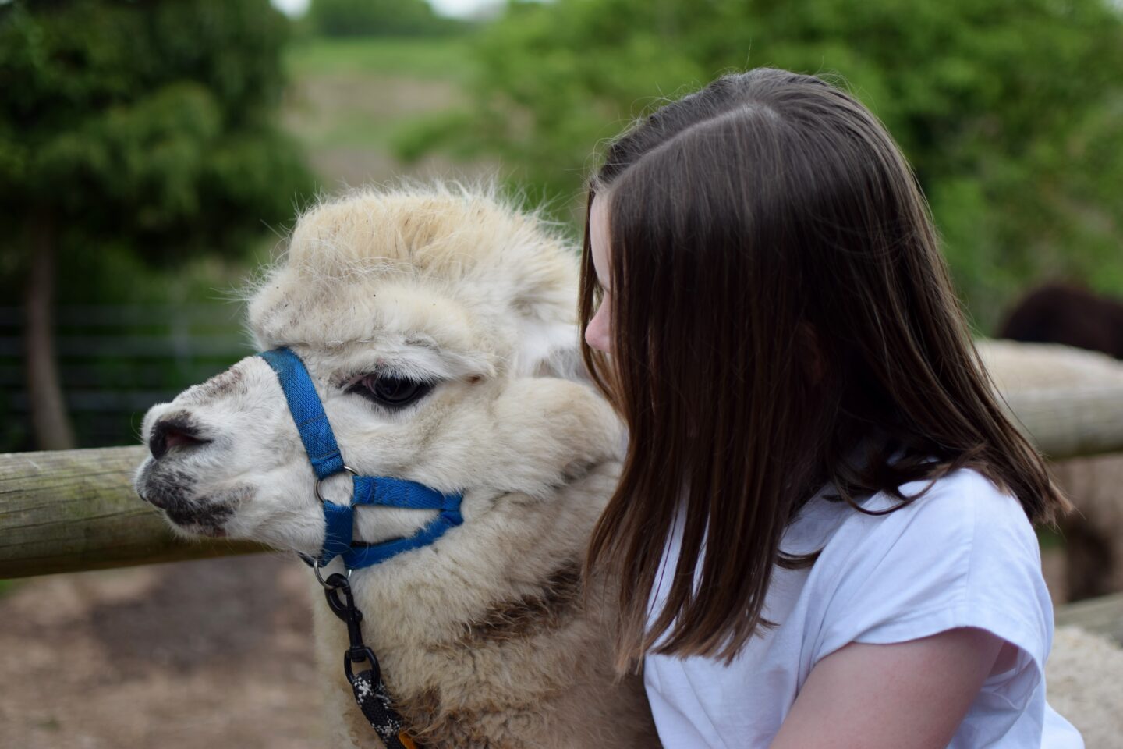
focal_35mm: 52
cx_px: 562
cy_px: 374
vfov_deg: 25.8
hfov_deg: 37.9
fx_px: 1638
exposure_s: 1/2000
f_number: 1.8
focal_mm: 35
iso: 100
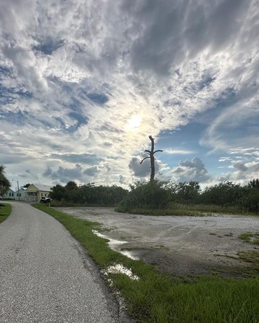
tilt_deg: -6.8
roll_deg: -2.4
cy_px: 222
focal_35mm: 20
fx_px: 192
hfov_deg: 66.8
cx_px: 94
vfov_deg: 77.1
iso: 50
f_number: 2.2
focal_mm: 2.22
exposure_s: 1/4464
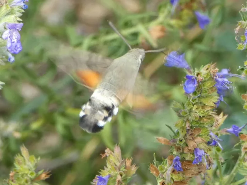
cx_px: 124
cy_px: 92
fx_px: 1506
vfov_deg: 7.0
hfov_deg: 9.4
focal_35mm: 211
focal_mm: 37.8
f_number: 5.5
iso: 250
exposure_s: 1/80
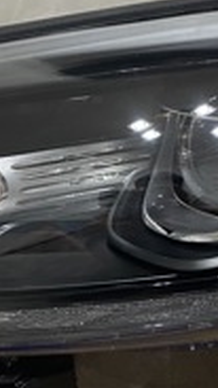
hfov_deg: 12.2
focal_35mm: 99
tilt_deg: -21.3
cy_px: 171
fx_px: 1017
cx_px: 99
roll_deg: -0.8
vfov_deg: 21.6
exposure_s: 1/50
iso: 250
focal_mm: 4.25
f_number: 1.8
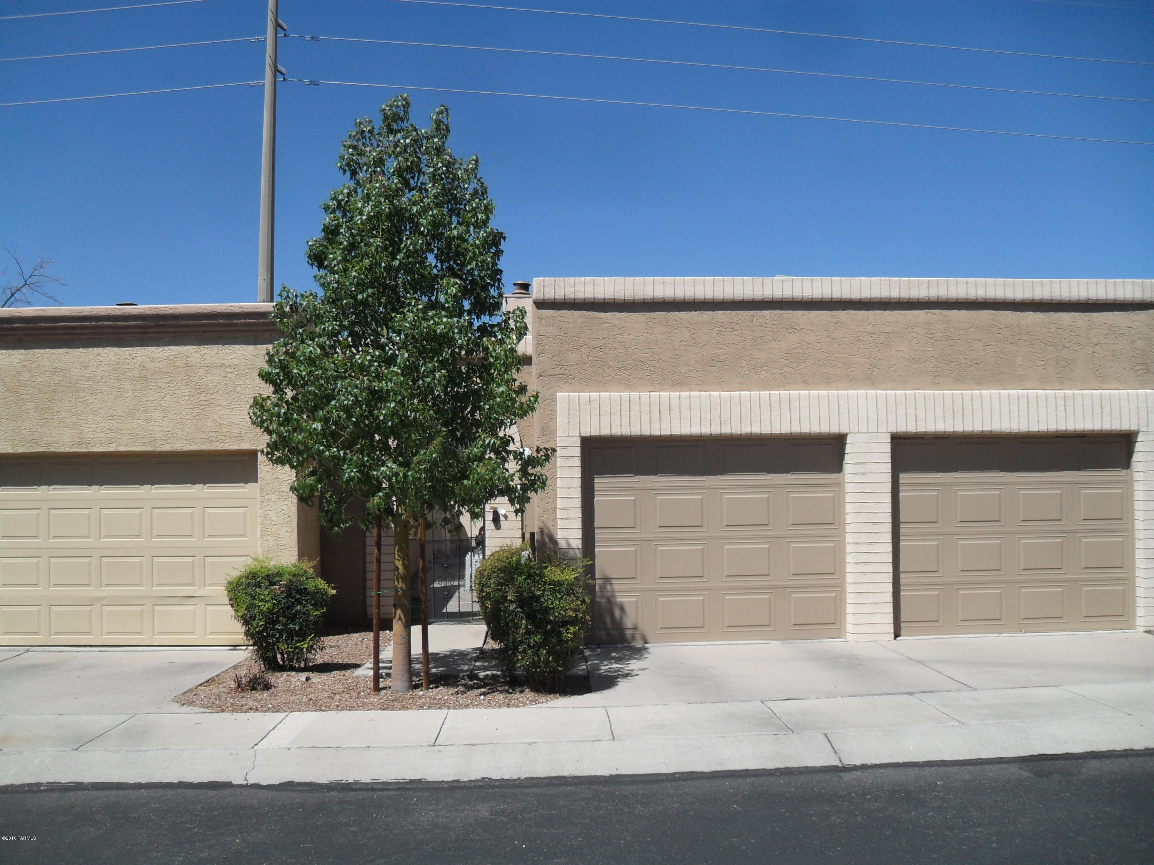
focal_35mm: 35
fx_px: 1167
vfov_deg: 40.7
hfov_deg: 52.6
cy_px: 432
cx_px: 577
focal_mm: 6.2
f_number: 8.9
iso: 100
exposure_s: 1/250
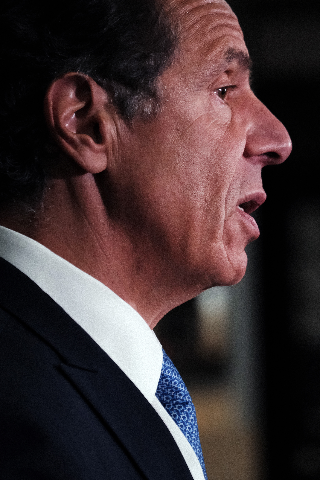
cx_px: 240
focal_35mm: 389
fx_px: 5186
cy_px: 240
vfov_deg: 5.3
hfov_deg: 3.5
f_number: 4.7
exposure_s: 1/210
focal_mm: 172.4
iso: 3200
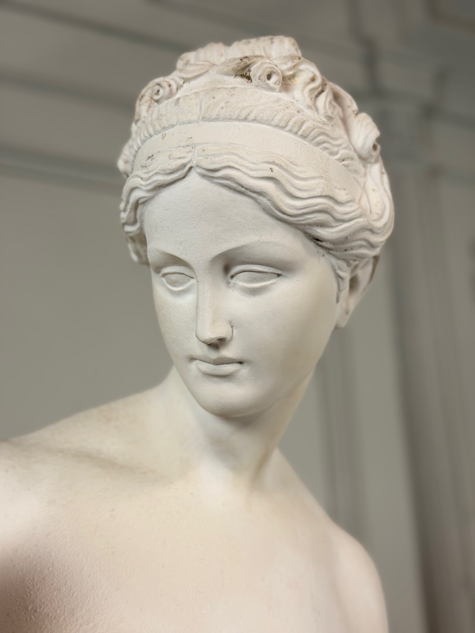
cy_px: 316
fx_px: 878
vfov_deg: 39.7
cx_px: 238
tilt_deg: +17.7
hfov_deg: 30.3
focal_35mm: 48
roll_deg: +4.0
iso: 64
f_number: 1.78
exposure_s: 1/50
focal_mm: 6.76
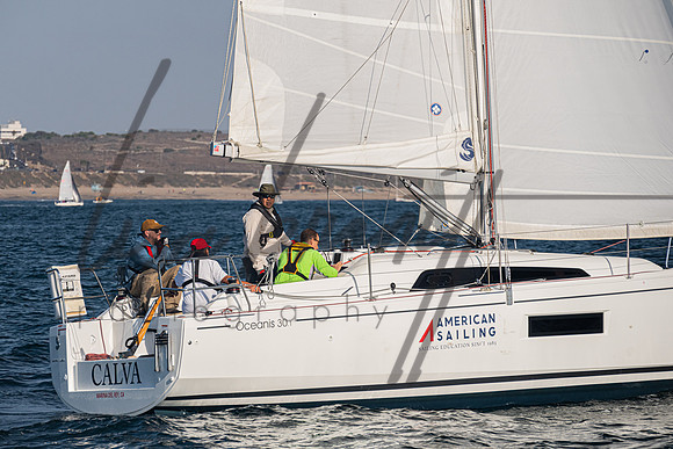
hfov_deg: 8.6
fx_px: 4468
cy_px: 187
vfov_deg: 5.8
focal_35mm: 239
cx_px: 265
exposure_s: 1/1250
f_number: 6.3
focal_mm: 185
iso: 400
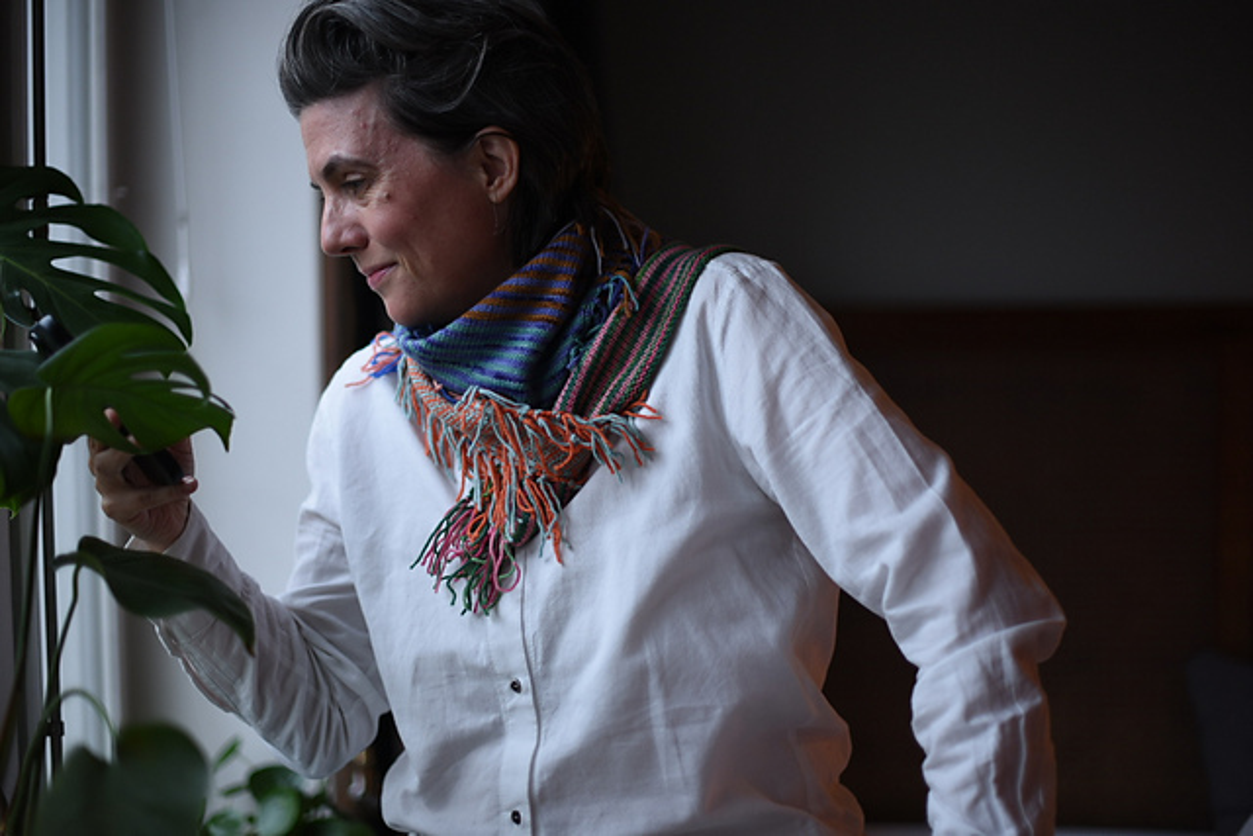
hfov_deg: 39.6
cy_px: 418
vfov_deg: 27.0
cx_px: 626
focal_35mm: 50
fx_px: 1741
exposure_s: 1/25
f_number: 1.4
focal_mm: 50
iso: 200
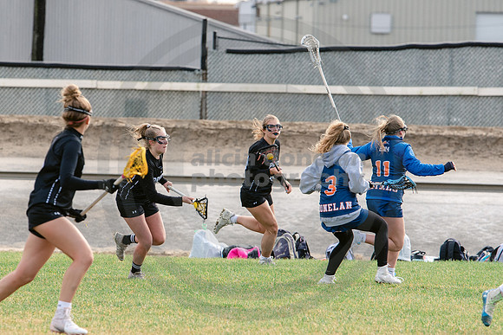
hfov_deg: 5.7
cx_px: 228
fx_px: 5029
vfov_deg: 3.8
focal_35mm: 360
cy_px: 217
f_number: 4.5
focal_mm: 200
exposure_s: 1/1250
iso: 400
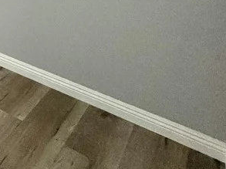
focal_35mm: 49
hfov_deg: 23.6
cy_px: -108
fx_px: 320
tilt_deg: -1.8
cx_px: -162
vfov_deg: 22.2
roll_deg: +0.0
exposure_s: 1/120
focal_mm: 2.22
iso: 200
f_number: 2.2
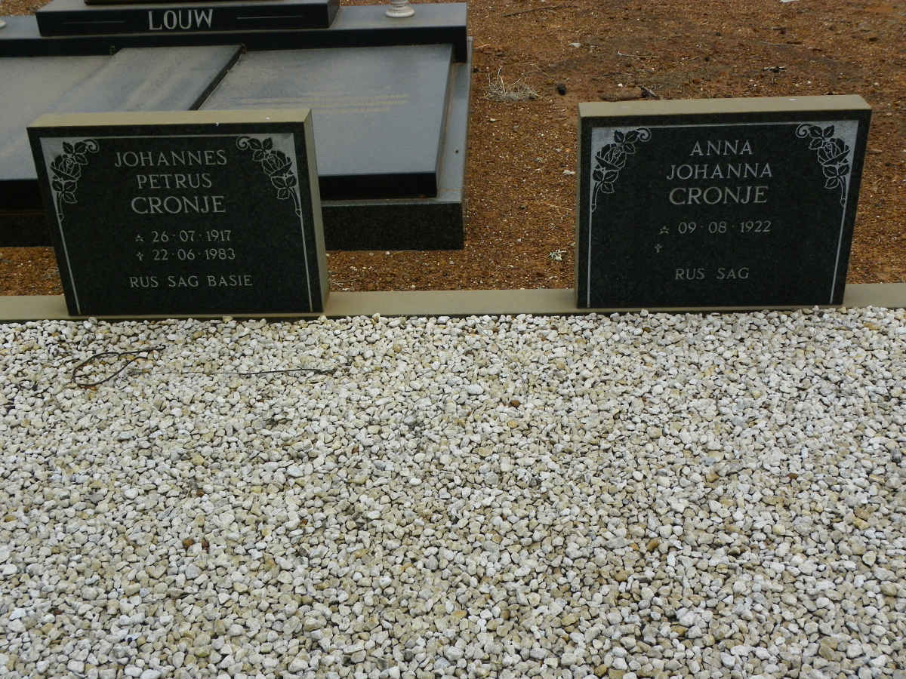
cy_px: 340
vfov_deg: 33.6
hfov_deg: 43.9
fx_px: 1125
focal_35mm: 43
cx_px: 453
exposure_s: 1/320
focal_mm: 7.6
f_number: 4.5
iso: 64
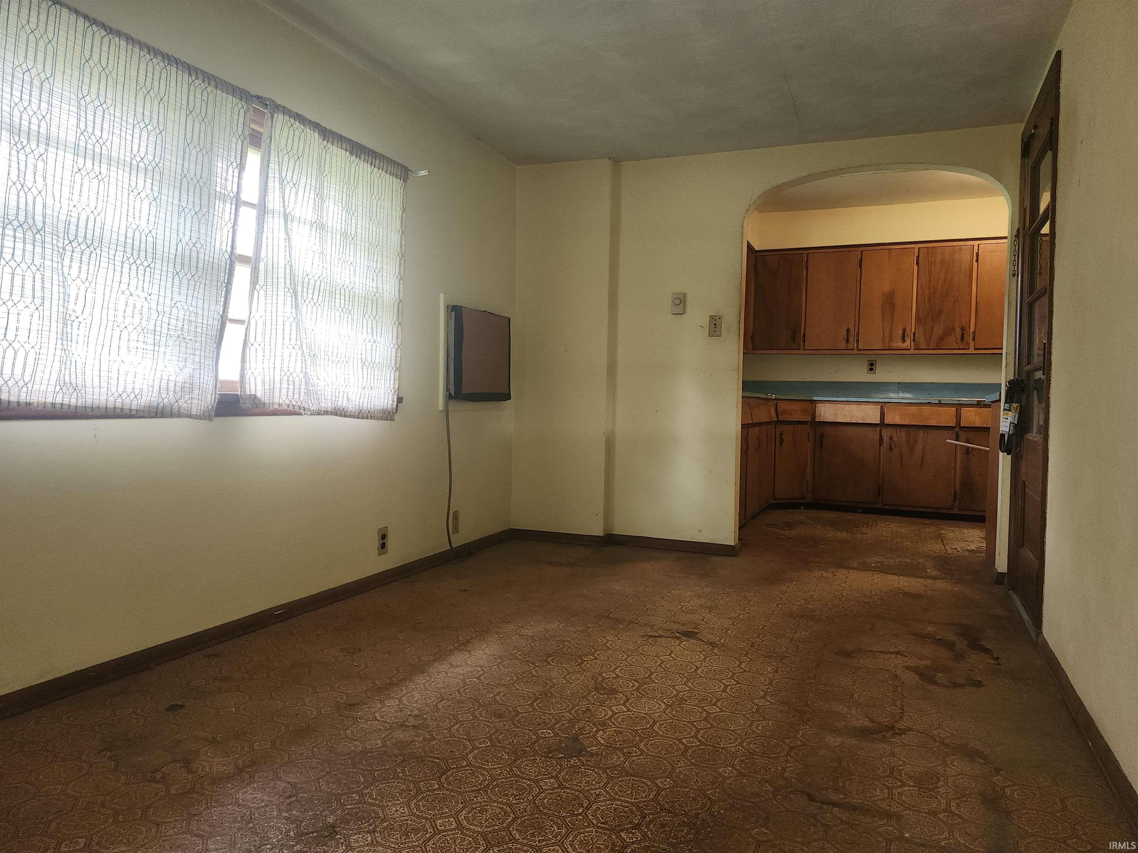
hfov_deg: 73.9
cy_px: 426
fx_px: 756
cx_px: 569
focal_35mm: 23
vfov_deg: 58.9
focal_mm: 5.54
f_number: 1.8
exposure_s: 1/30
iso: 100
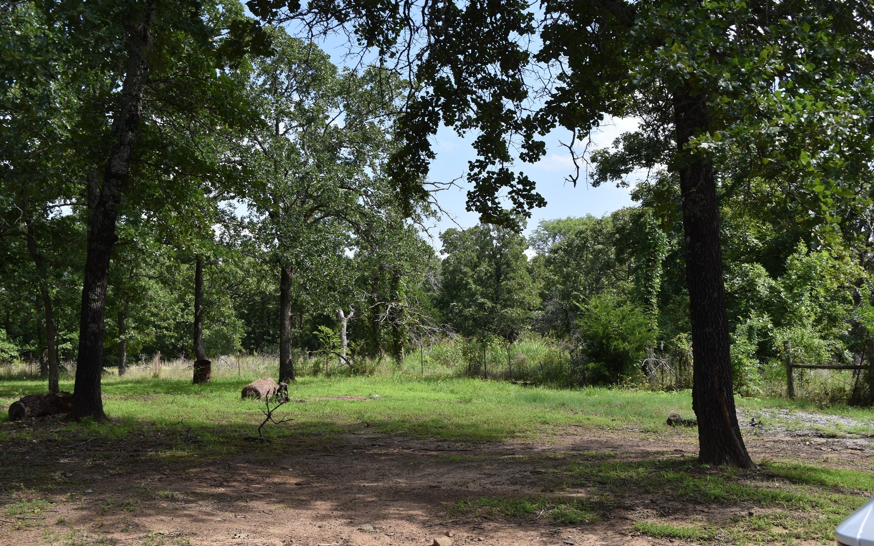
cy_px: 278
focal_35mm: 37
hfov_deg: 52.7
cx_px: 439
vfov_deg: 34.4
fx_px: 881
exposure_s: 1/250
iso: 180
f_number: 8
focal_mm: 24
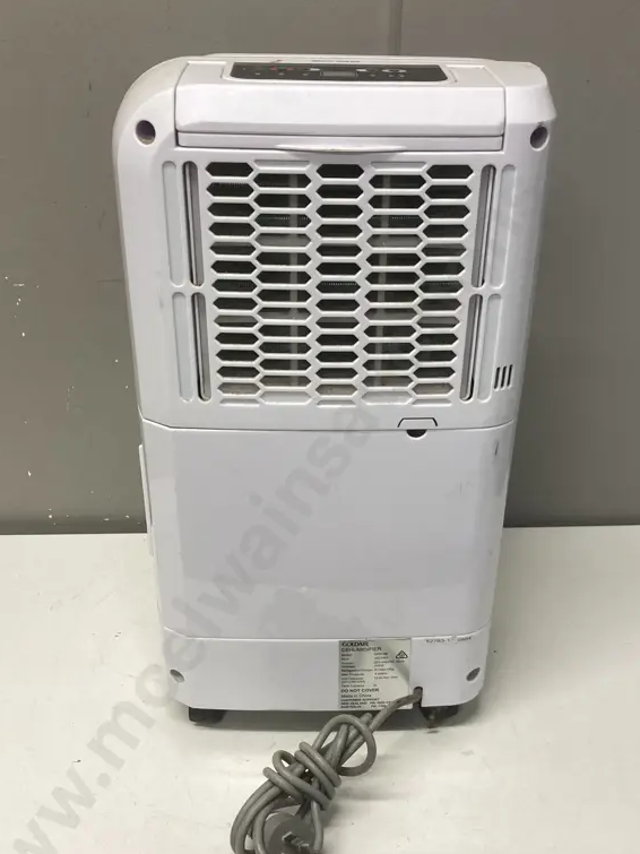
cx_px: 319
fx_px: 937
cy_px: 468
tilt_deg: -29.4
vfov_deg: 48.9
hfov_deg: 37.7
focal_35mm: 38
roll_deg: -2.6
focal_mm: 3.99
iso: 80
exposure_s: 1/100
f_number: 1.8
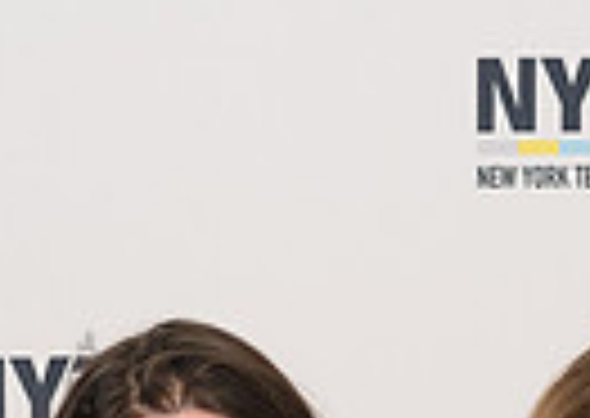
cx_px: 138
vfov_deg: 7.4
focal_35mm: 183
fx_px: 3060
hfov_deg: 11.0
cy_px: 906
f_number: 4
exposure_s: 1/320
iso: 1000
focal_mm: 38
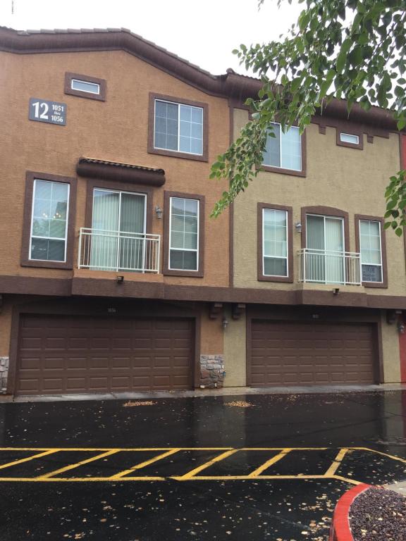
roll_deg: -0.5
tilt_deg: +11.0
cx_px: 203
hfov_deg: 48.2
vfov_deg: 61.7
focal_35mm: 29
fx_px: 454
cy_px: 270
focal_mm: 4.15
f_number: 2.2
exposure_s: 1/50
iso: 32
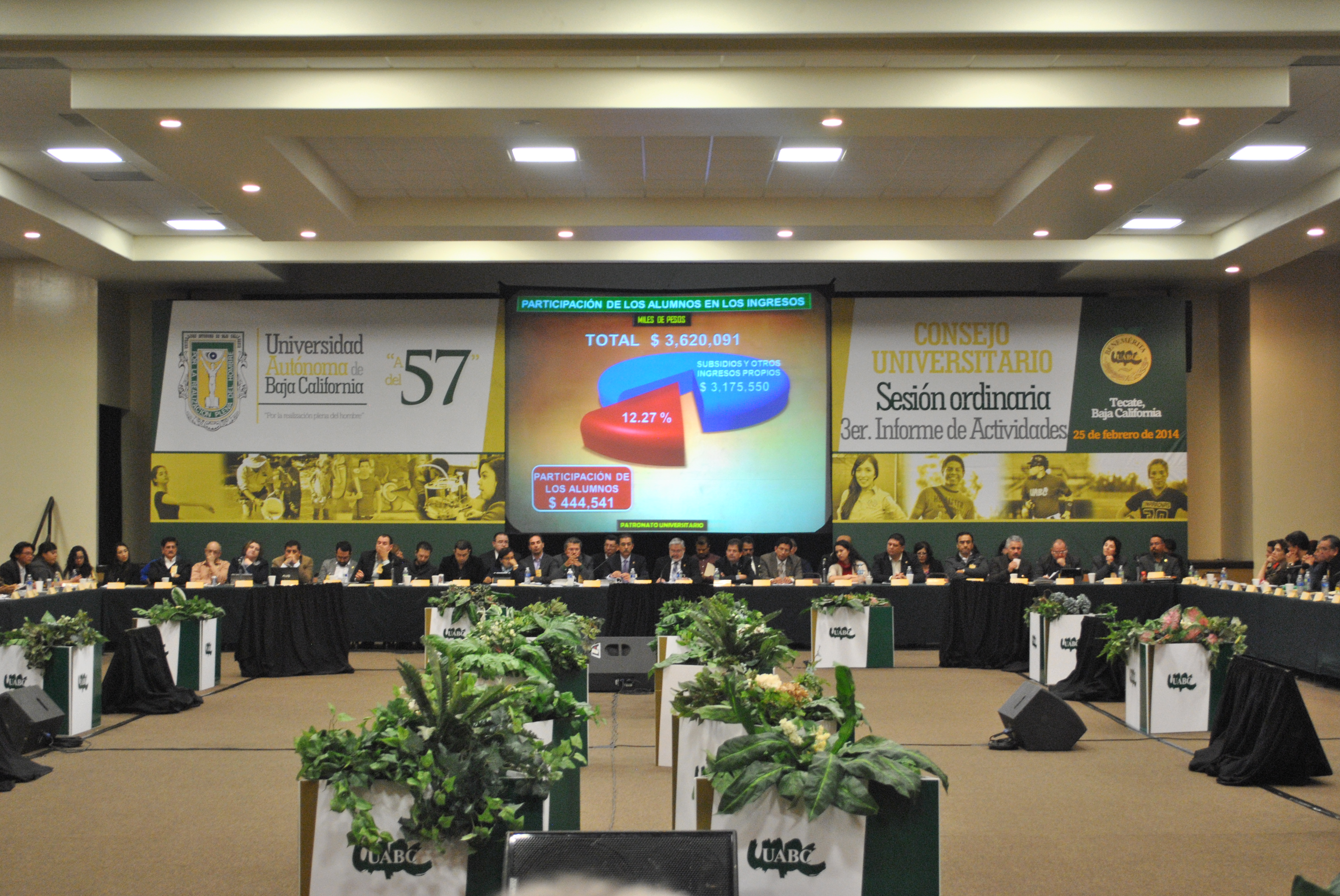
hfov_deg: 33.4
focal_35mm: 60
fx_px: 2236
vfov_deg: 22.7
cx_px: 670
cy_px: 448
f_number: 5.3
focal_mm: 40
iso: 800
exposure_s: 1/15
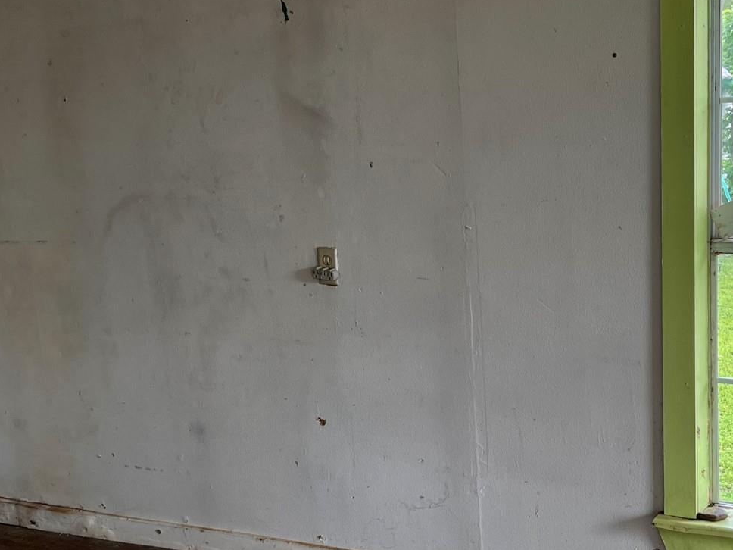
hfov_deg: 34.6
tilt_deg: -10.2
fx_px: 1165
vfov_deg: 26.5
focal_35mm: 55
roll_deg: +2.7
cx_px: 482
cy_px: 310
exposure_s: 1/125
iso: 32
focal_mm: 5.7
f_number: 1.5
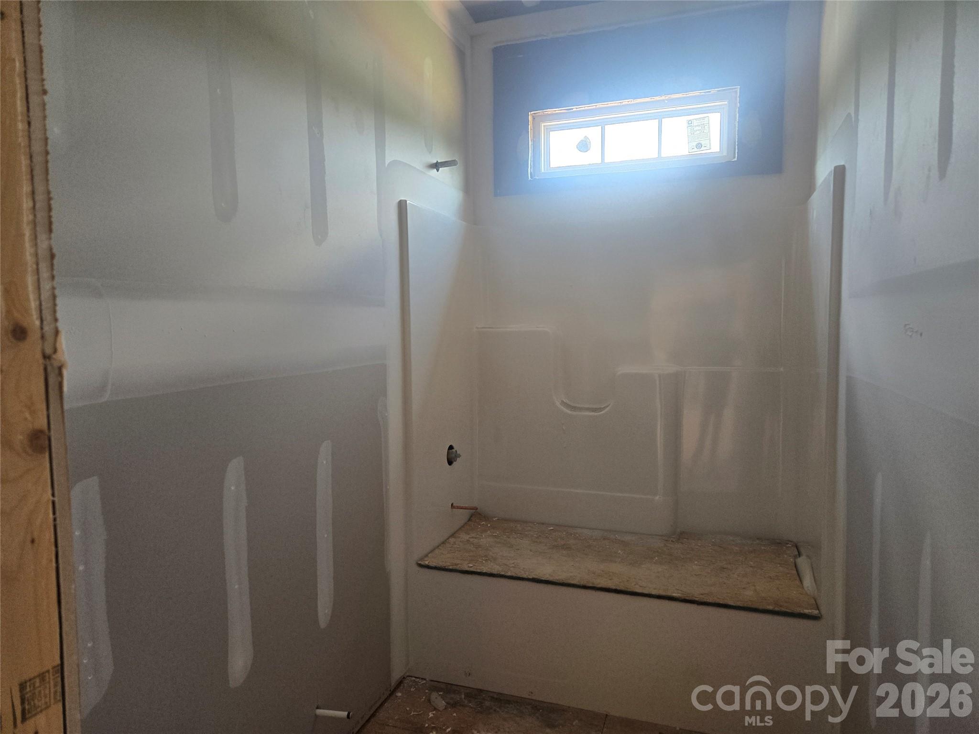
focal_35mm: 23
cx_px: 490
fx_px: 650
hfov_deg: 73.9
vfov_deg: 58.9
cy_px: 367
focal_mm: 5.4
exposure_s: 1/120
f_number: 1.8
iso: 200
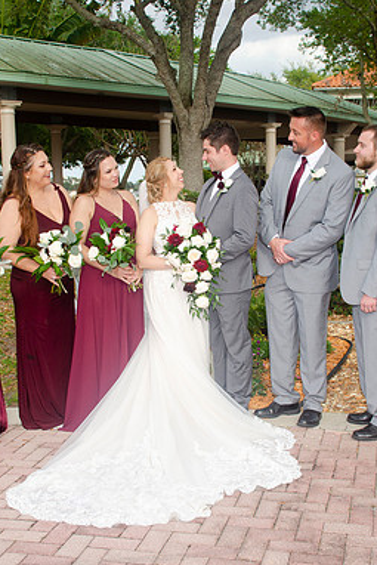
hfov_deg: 27.0
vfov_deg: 39.6
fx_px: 785
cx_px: 206
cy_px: 282
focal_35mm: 50
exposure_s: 1/250
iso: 100
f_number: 7.1
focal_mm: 22
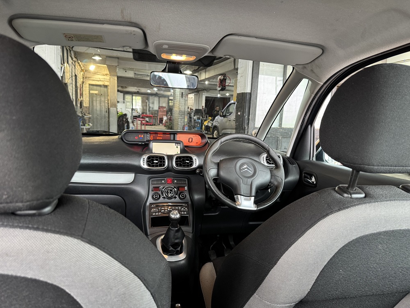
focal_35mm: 24
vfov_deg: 56.8
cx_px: 205
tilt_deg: -8.5
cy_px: 154
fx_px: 284
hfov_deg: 71.6
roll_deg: -2.2
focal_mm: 6.76
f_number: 1.78
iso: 320
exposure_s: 1/50
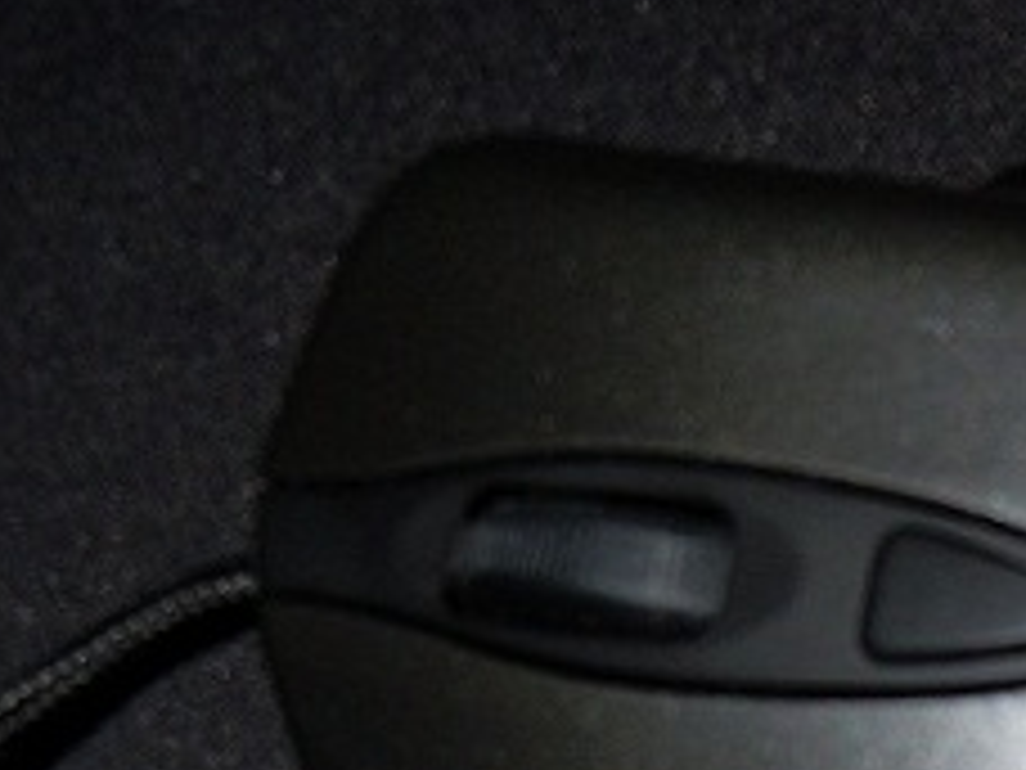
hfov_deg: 20.7
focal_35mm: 91
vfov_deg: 15.8
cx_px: 1080
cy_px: 853
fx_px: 2697
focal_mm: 5.4
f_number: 3.5
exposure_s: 1/30
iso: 100
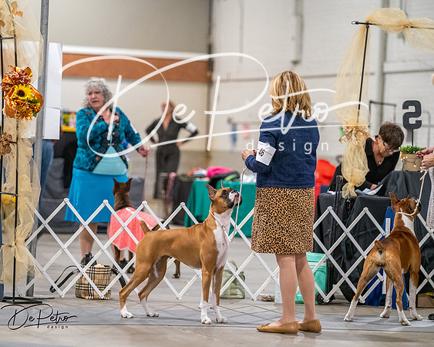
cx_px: 217
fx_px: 2372
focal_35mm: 185
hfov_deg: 10.5
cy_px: 174
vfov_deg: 8.4
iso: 6400
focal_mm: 164
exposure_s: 1/250
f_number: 3.5
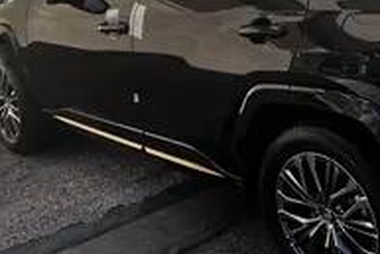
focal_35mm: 63
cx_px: 311
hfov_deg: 31.0
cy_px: 28
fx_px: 665
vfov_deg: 21.2
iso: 50
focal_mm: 5.1
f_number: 1.6
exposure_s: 1/967
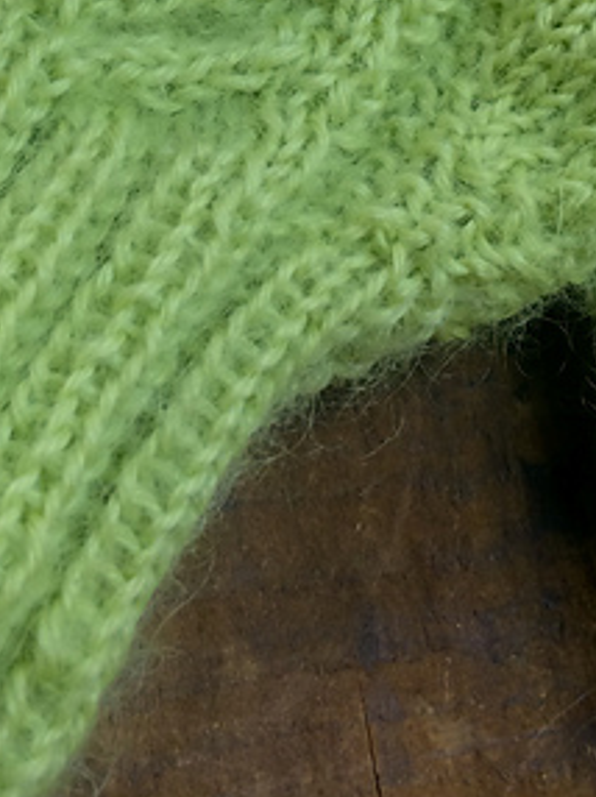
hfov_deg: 22.5
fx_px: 1494
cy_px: -86
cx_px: 226
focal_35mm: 65
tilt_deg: -52.2
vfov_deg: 27.3
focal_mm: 4.15
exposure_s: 1/30
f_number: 2.2
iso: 40
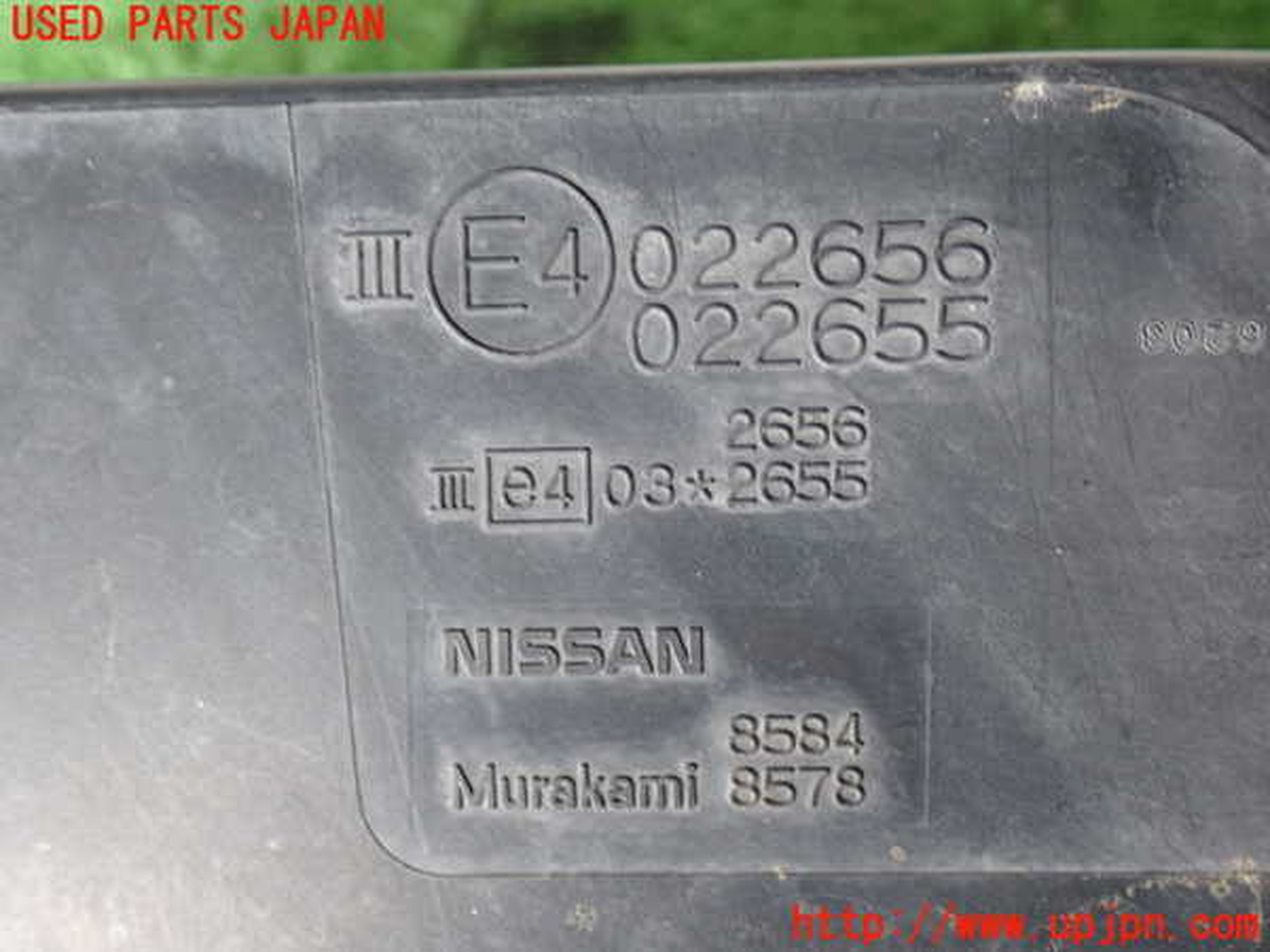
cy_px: 476
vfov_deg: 29.1
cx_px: 635
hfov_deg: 38.2
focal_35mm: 50
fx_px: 1834
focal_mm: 9.01
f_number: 3.2
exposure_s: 1/50
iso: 400
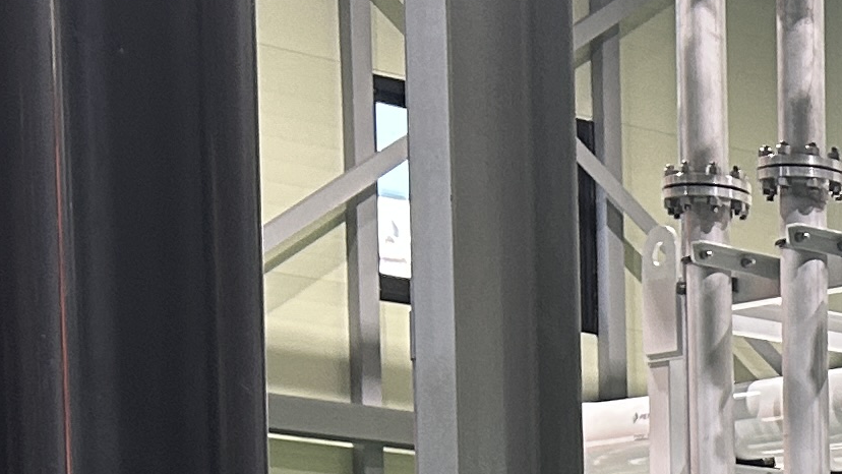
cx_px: 1488
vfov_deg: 8.1
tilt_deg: -3.8
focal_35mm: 138
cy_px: 1148
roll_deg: -0.3
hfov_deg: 13.9
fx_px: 3081
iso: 125
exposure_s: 1/60
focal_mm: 5.7
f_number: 1.5
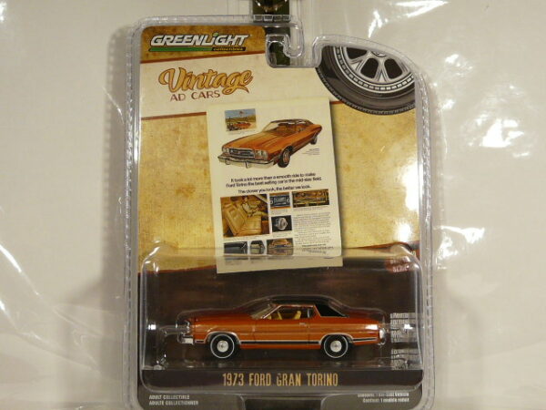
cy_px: 205
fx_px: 710
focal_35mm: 45
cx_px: 273
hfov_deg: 42.1
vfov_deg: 32.2
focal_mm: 4.6
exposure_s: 1/80
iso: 100
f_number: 2.8
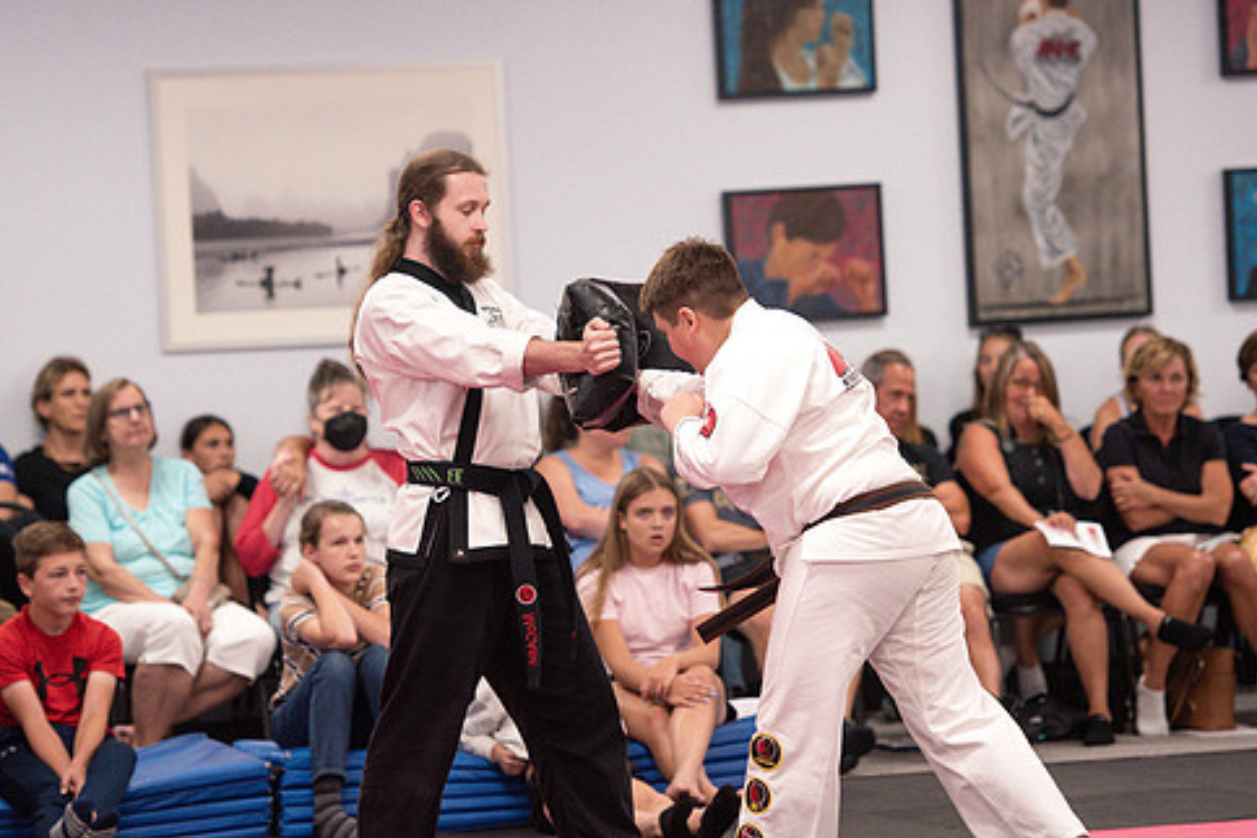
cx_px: 655
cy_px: 426
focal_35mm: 187
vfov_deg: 7.3
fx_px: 6529
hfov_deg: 11.0
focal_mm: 140
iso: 1600
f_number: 2.8
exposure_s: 1/400
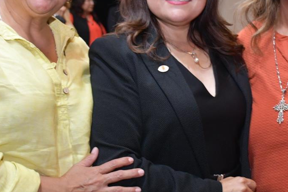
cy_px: 75
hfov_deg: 21.9
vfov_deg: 14.7
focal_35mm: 93
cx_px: 156
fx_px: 744
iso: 1800
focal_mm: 26
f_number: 4
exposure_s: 1/60
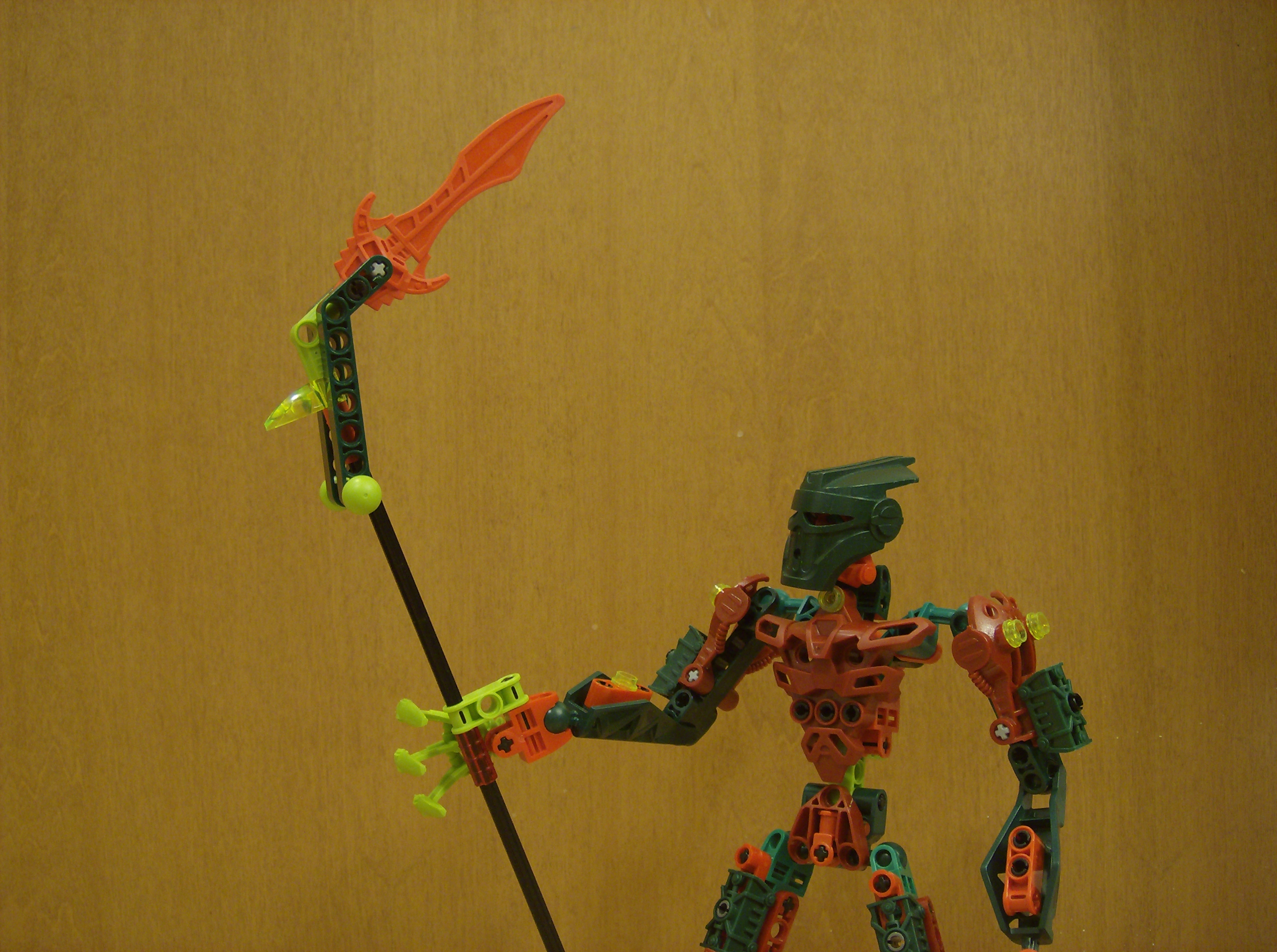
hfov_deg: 49.1
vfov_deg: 37.6
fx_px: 1399
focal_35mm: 38
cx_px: 638
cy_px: 476
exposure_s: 1/2.87
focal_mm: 6.4
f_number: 2.9
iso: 100
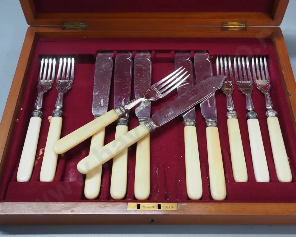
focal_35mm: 42
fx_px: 368
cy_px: 118
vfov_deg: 35.7
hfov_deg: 43.8
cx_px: 158
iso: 3200
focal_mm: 20
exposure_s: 1/200
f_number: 4.5
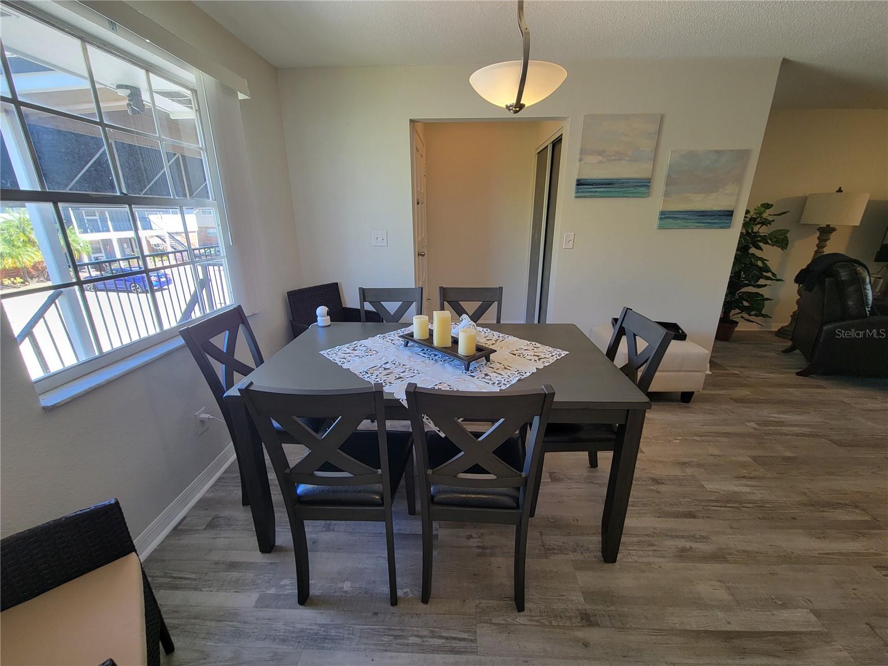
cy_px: 333
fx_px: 333
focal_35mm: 13
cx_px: 444
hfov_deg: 106.2
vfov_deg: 89.9
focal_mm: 2.2
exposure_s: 1/60
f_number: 2.2
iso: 100
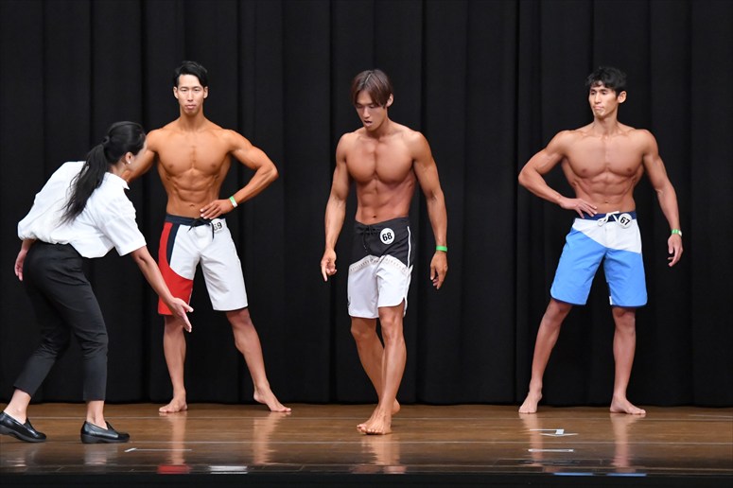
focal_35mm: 202
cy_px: 244
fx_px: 4111
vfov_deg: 6.8
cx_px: 366
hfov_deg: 10.2
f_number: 5.6
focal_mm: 135
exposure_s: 1/400
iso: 8000
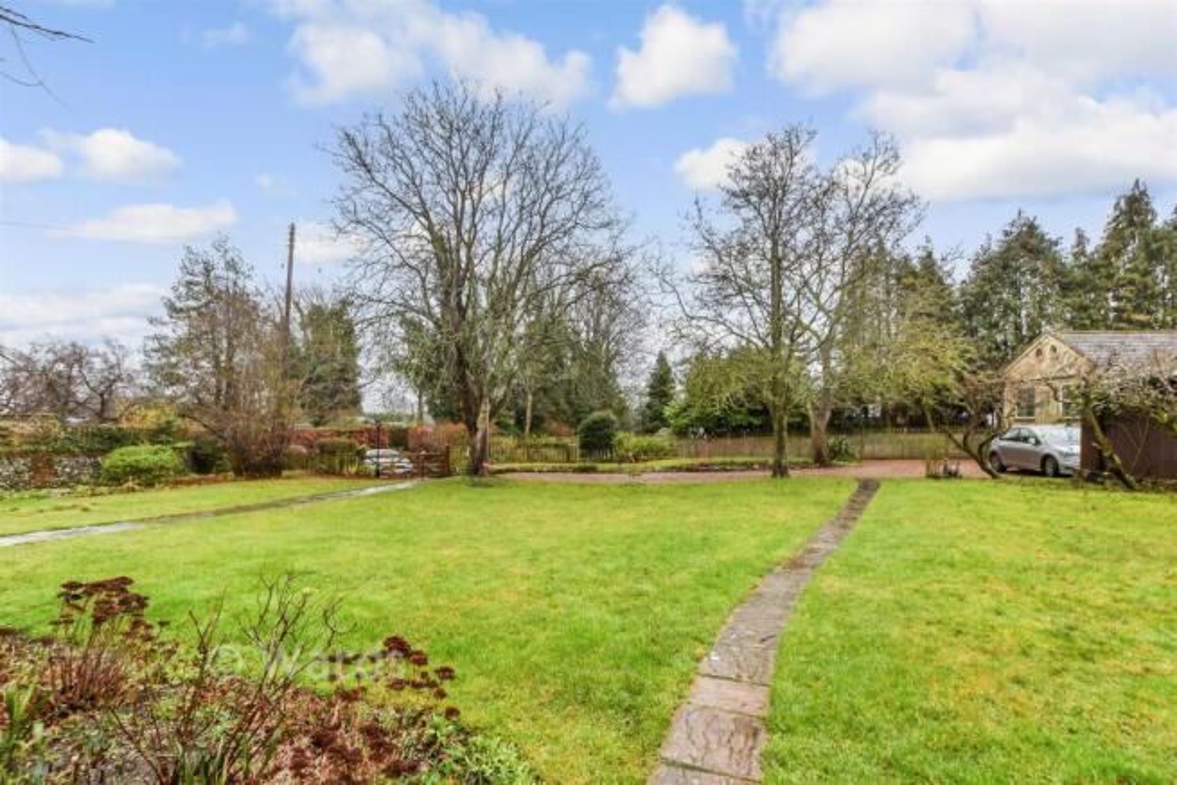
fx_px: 490
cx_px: 588
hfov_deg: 100.4
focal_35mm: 15
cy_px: 392
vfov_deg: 77.4
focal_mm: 10
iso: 160
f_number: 8
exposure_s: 1/4
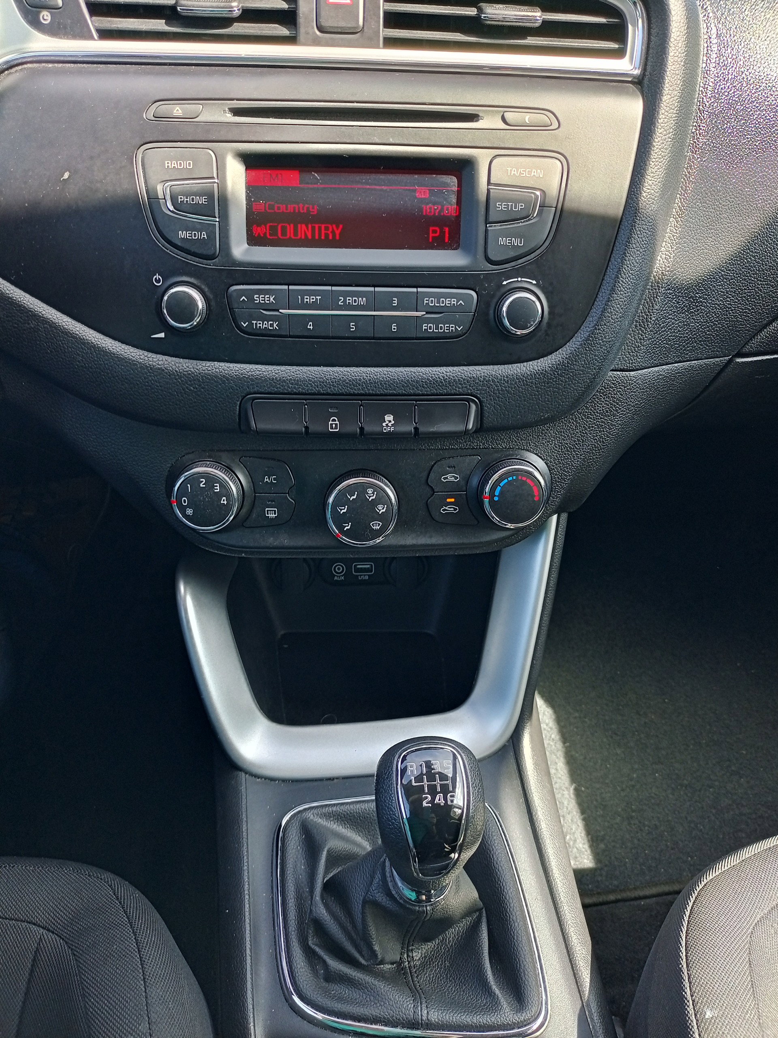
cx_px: 389
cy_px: 519
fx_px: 749
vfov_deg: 69.4
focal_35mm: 25
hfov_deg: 54.9
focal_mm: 4.69
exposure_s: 1/100
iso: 319
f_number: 1.79
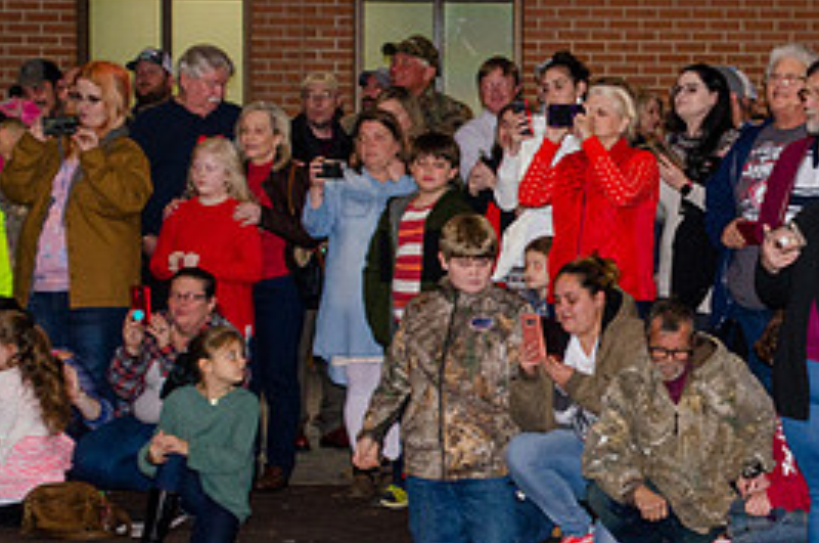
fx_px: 2816
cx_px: 632
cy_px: 172
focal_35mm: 124
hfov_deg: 16.4
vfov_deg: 11.0
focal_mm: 38
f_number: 4.5
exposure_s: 1/60
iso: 400
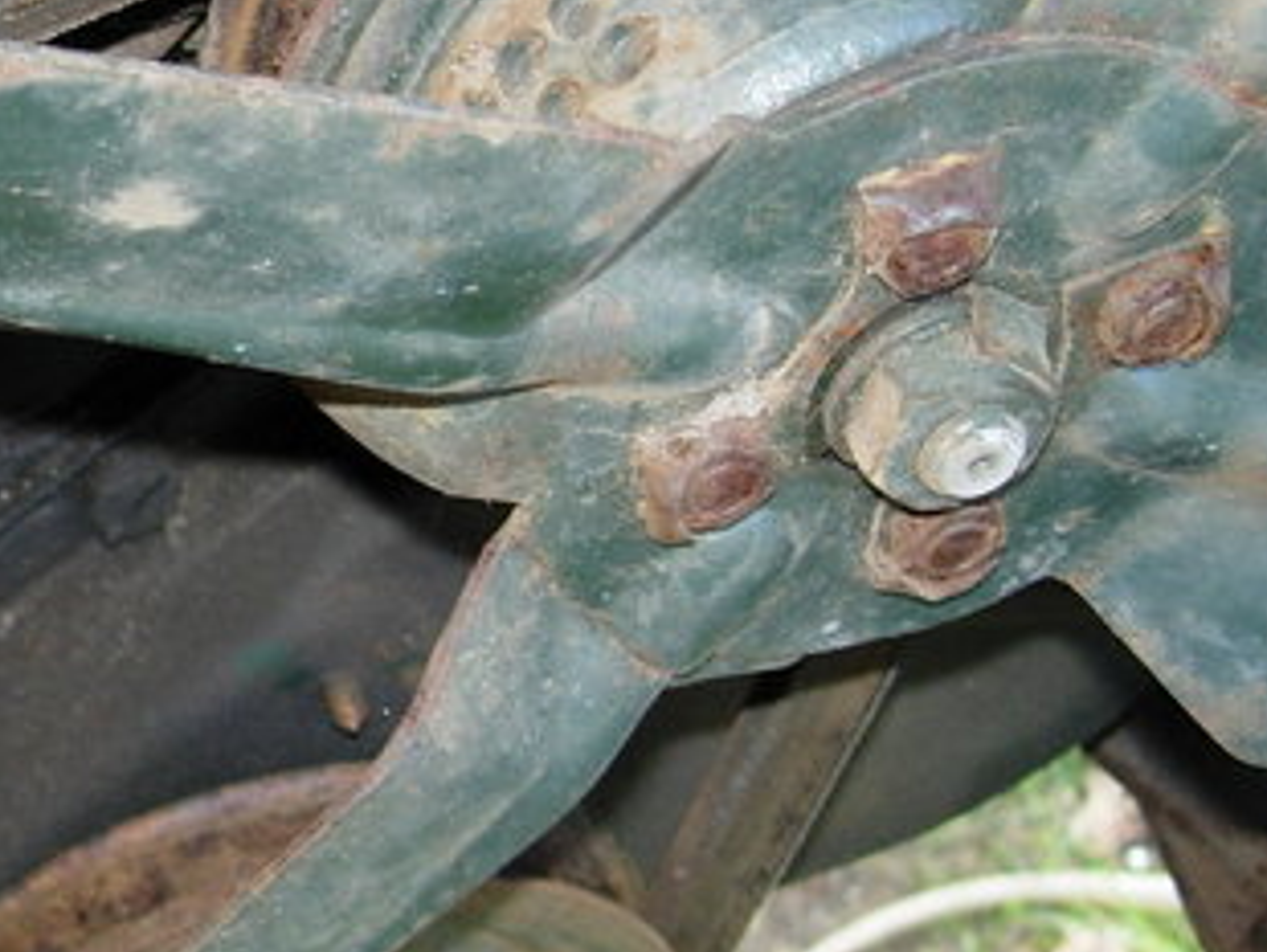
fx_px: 3590
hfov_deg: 19.1
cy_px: 384
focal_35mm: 98
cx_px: -172
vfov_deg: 15.1
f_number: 2.8
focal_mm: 7.8
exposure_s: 1/64
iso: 79
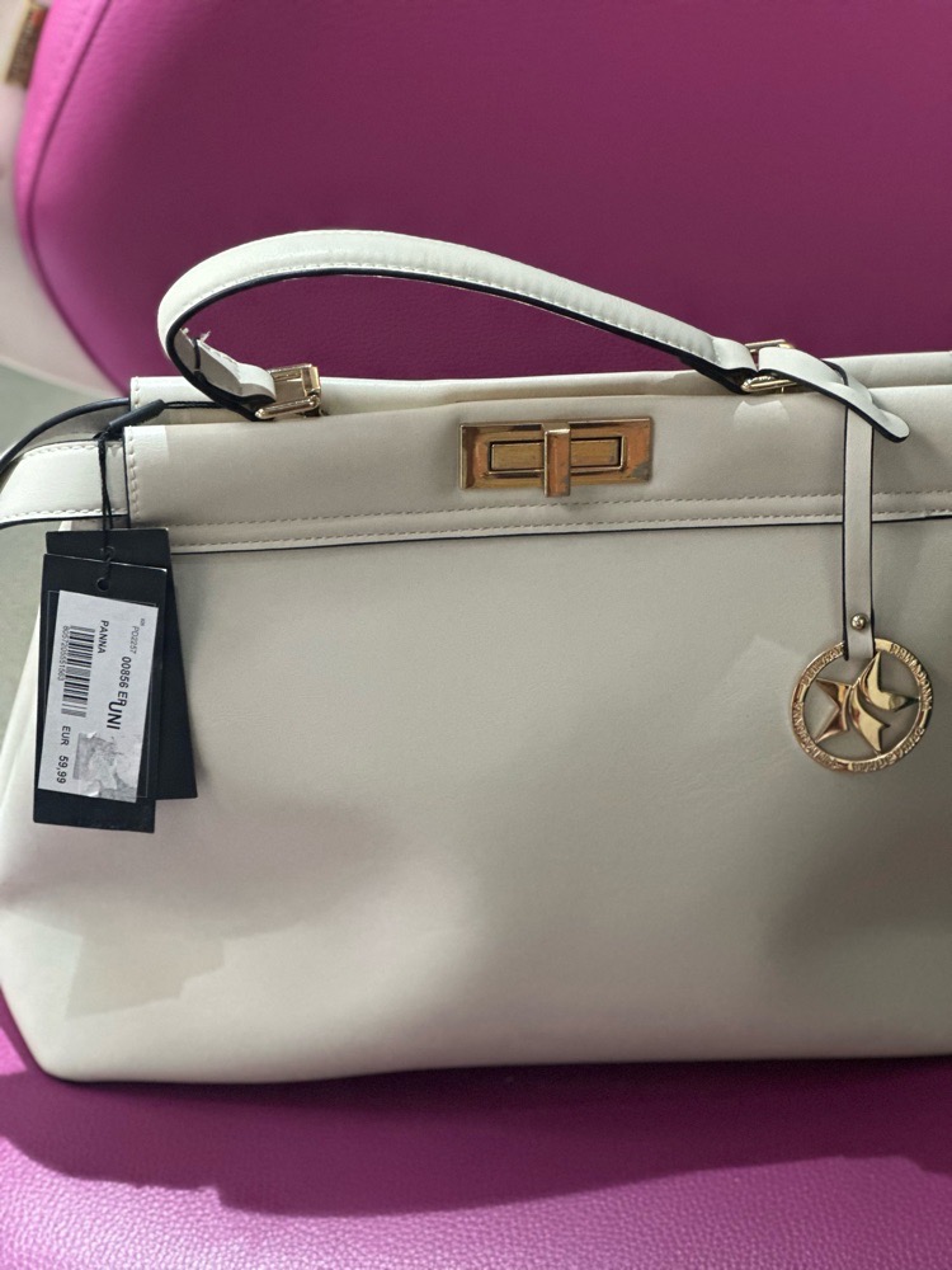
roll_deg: -1.9
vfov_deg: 25.3
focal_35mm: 77
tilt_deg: -36.5
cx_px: 476
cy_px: 635
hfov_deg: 19.1
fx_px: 2824
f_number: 2.8
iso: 400
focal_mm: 9
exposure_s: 1/24
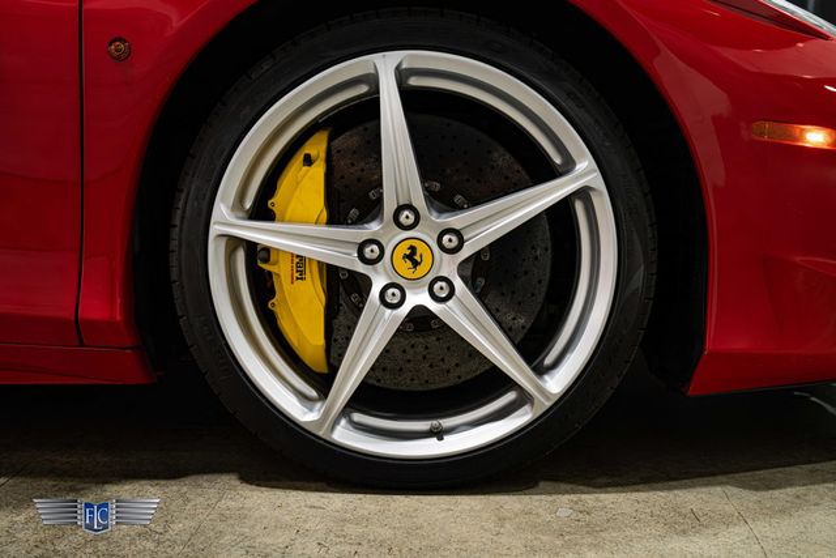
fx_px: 883
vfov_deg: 35.1
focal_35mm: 38
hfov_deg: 50.7
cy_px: 279
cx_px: 418
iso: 1600
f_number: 4
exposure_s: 1/80
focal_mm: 38
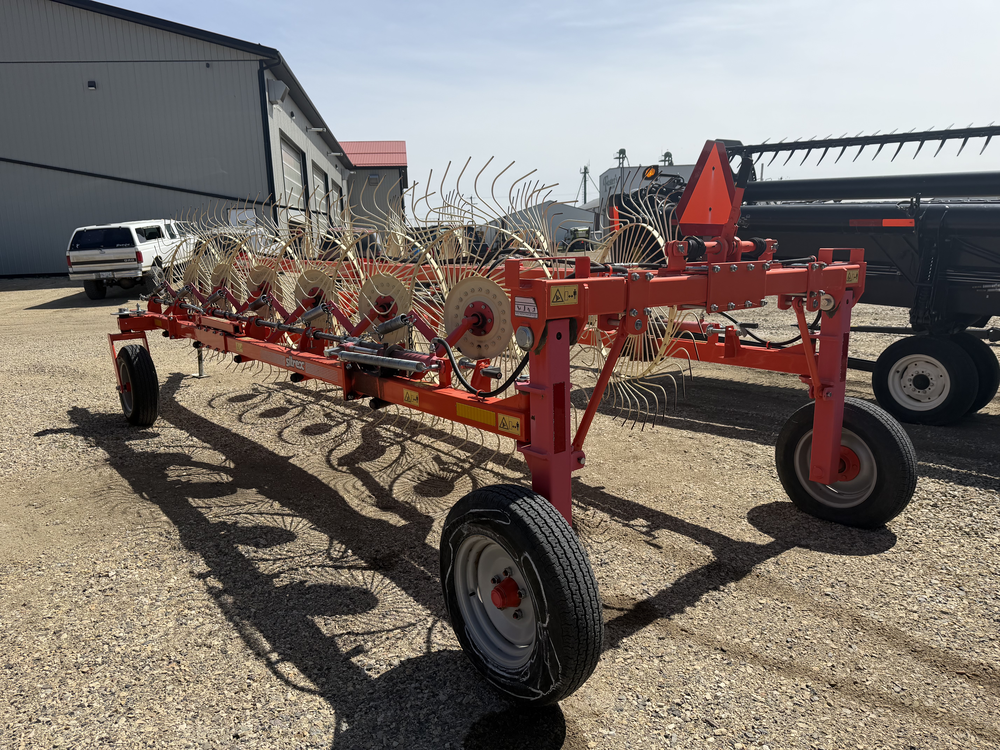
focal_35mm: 24
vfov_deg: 56.8
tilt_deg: -10.1
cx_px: 500
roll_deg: +2.0
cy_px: 375
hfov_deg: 71.6
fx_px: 693
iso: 80
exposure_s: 1/5714
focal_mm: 6.76
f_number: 1.78
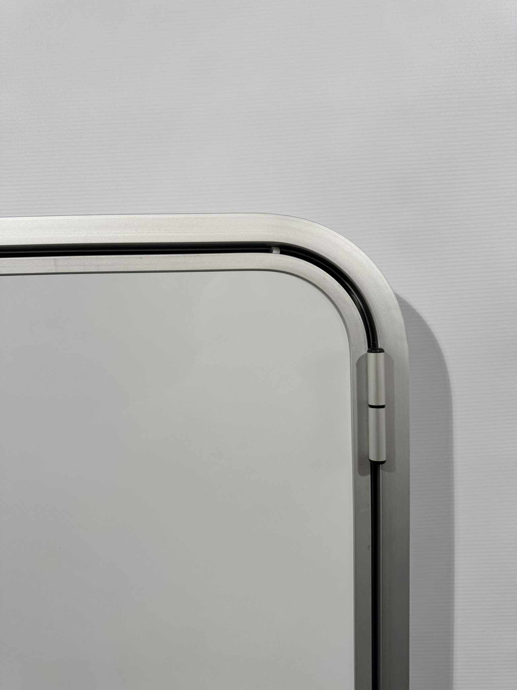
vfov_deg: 71.6
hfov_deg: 56.8
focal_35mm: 24
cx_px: 258
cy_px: 345
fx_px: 478
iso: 80
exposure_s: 1/417
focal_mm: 6.76
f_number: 1.78
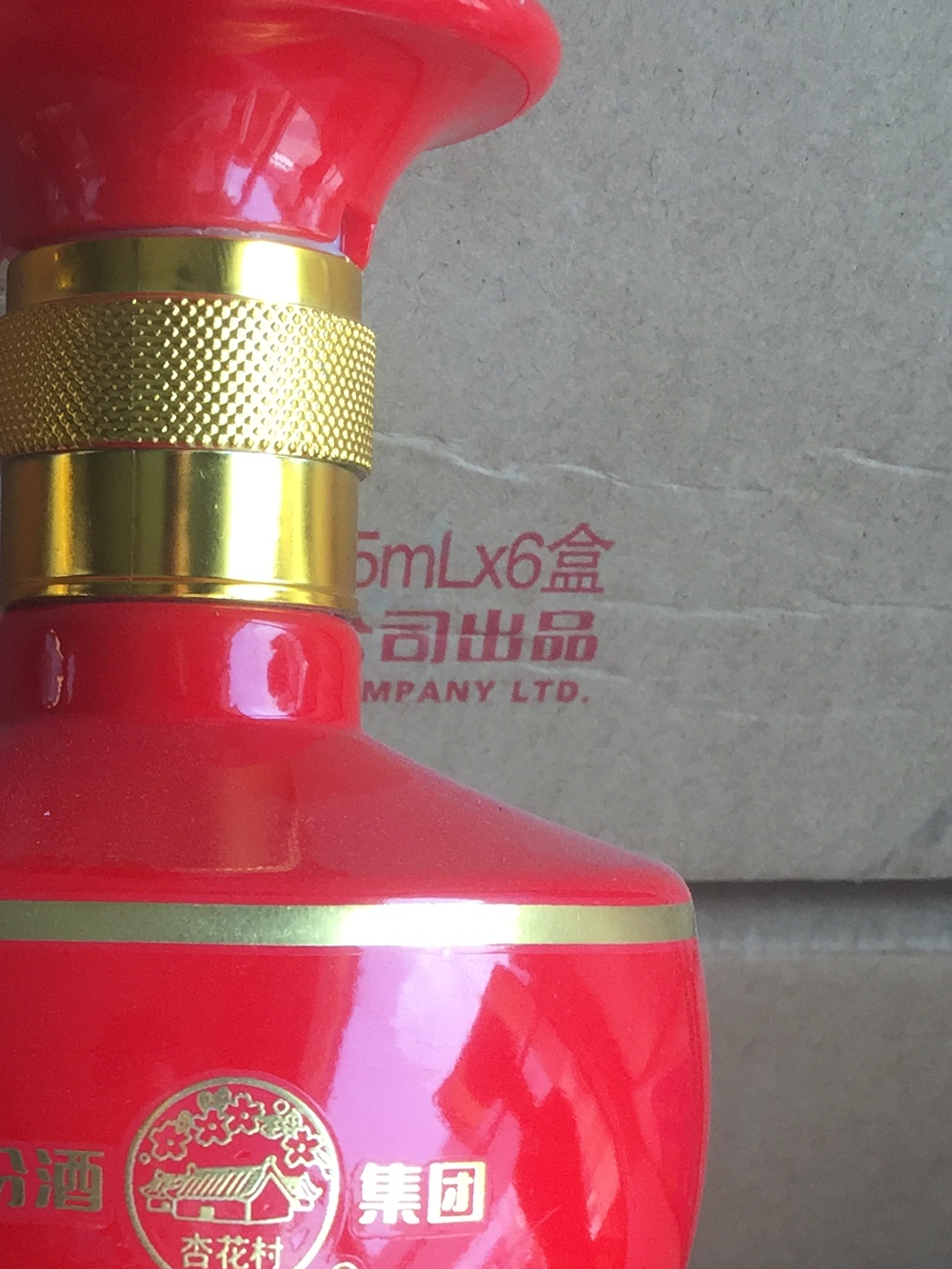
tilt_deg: -55.0
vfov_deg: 25.4
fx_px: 2603
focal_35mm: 71
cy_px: 1405
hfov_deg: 20.4
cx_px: 149
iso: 50
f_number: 2.2
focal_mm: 4.15
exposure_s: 1/100
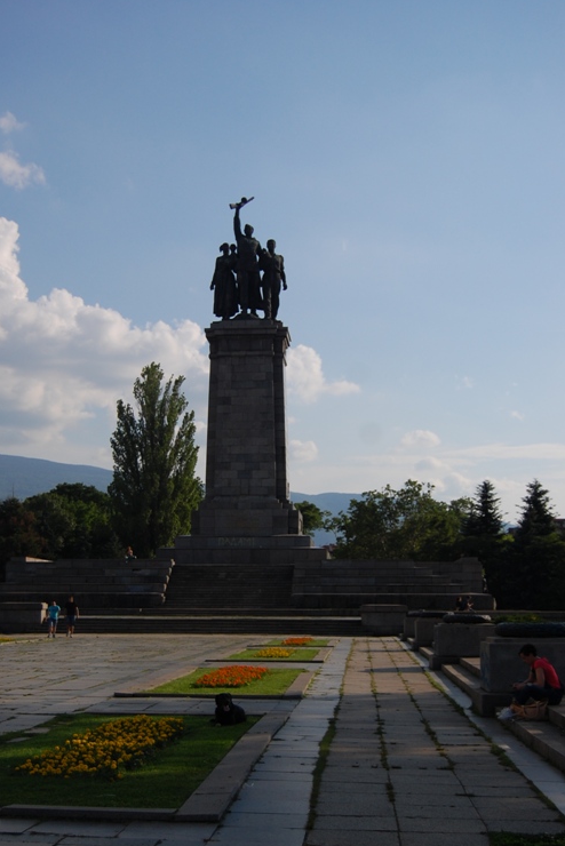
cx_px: 226
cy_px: 463
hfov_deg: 23.9
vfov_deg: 35.2
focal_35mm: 57
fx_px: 1331
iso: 200
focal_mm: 31
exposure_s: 1/3200
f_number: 4.5
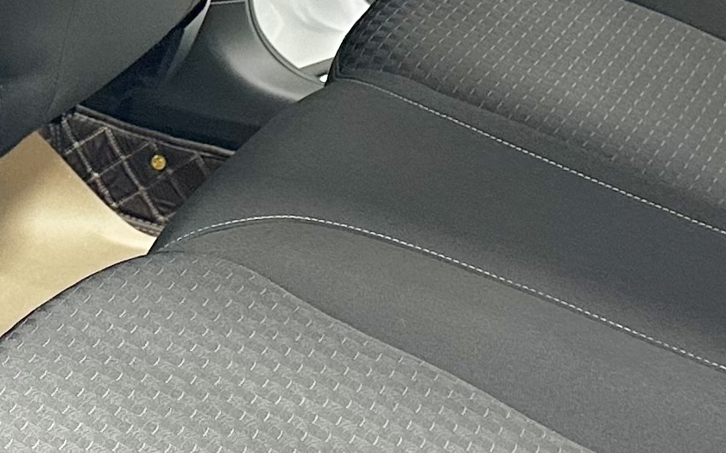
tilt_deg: -17.0
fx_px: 2413
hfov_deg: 16.7
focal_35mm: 122
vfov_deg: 10.5
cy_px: -101
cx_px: -18
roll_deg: -2.2
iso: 200
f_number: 1.78
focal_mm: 6.86
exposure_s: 1/50
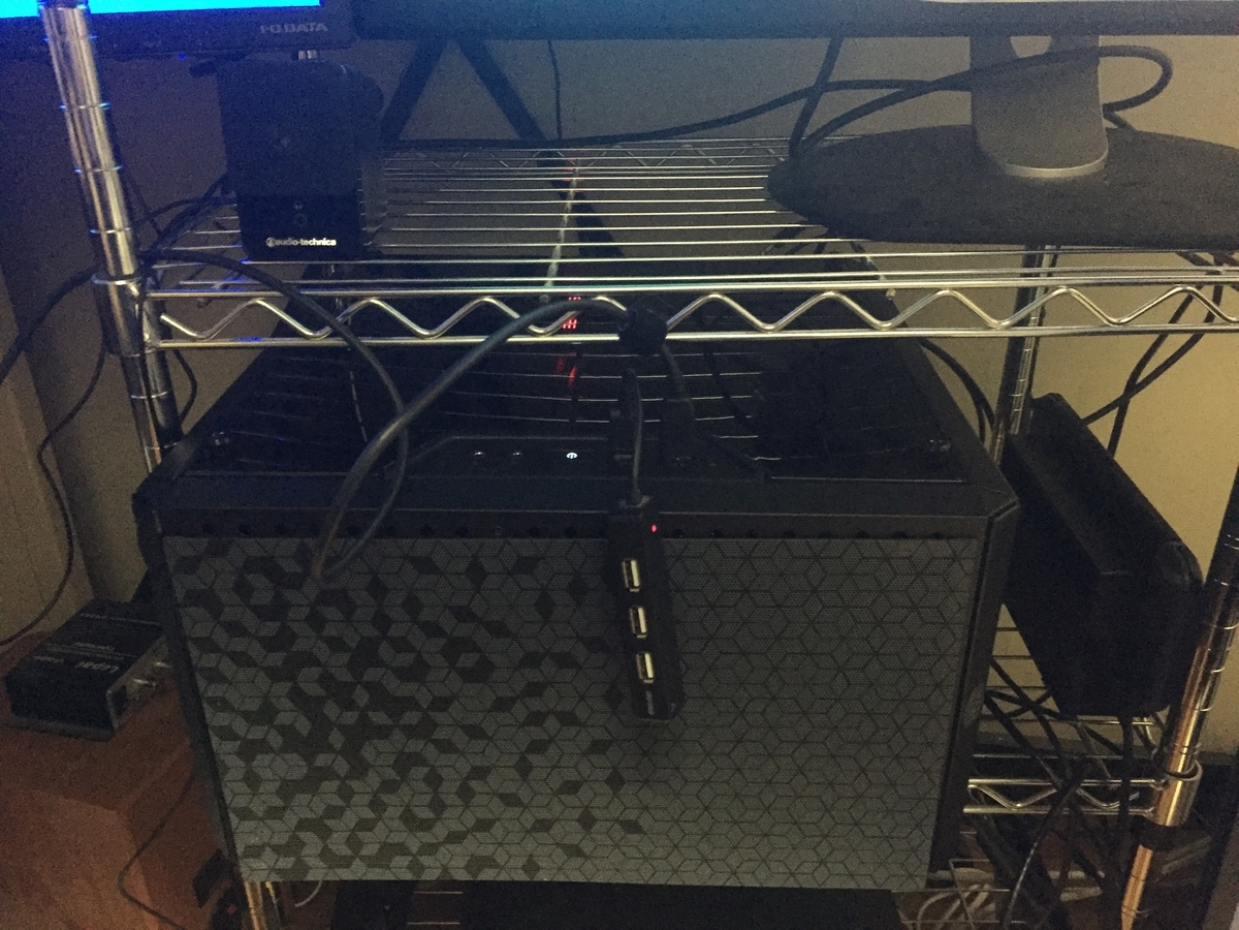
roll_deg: +0.4
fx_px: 1038
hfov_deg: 61.7
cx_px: 620
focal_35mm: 29
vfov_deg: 48.2
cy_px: 465
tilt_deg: -27.2
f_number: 2.2
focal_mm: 4.15
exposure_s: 1/15
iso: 400
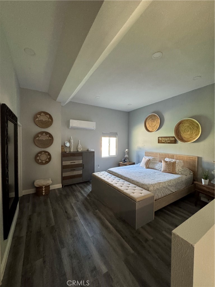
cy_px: 144
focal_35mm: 14
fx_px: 116
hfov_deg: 85.7
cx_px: 108
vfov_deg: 102.1
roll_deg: -0.5
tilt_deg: -0.8
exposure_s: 1/60
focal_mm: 2.22
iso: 640
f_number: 2.2
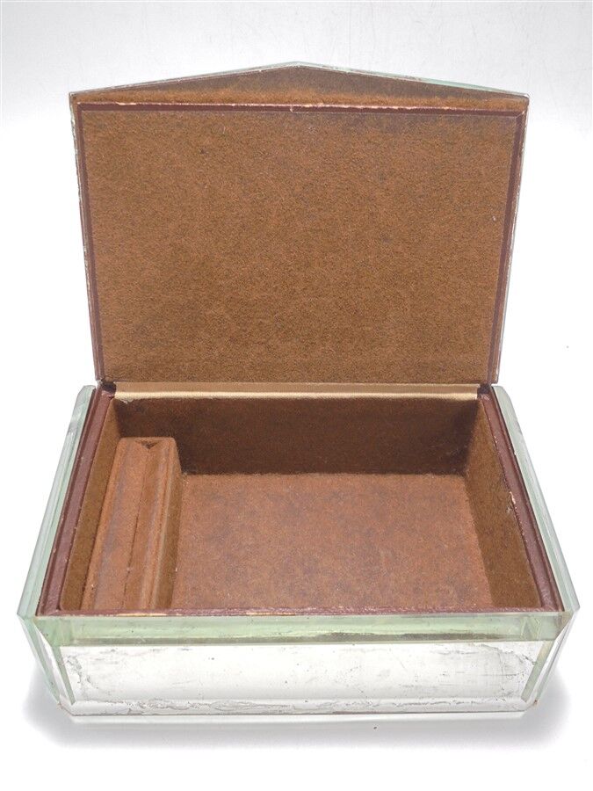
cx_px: 296
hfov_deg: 41.8
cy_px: 396
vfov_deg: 54.0
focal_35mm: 34
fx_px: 777
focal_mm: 6.1
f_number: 4
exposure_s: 1/30
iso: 100
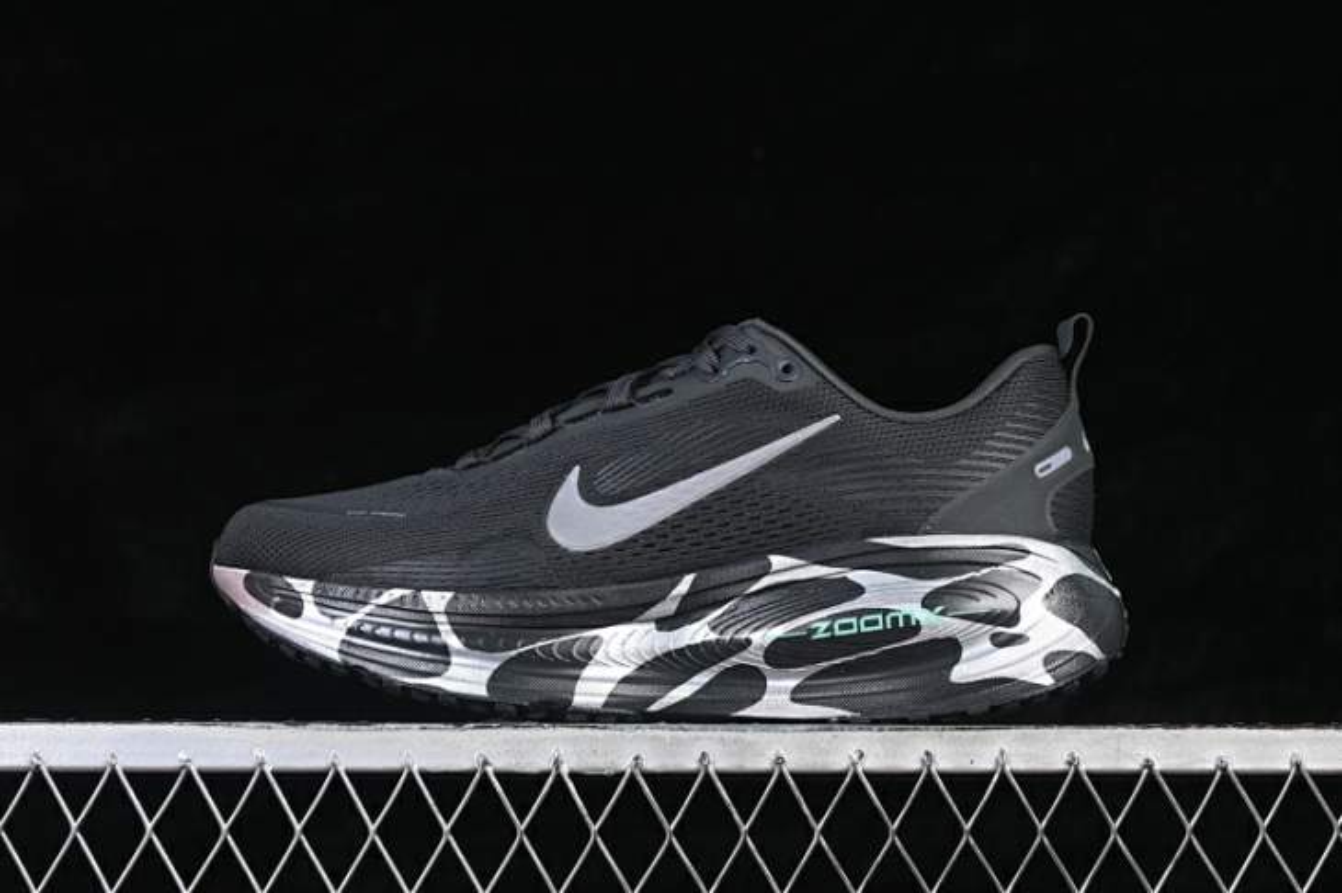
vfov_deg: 18.2
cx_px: 671
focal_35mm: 75
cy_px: 446
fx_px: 2794
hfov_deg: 27.0
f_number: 6.3
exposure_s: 1/60
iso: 160
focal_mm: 50
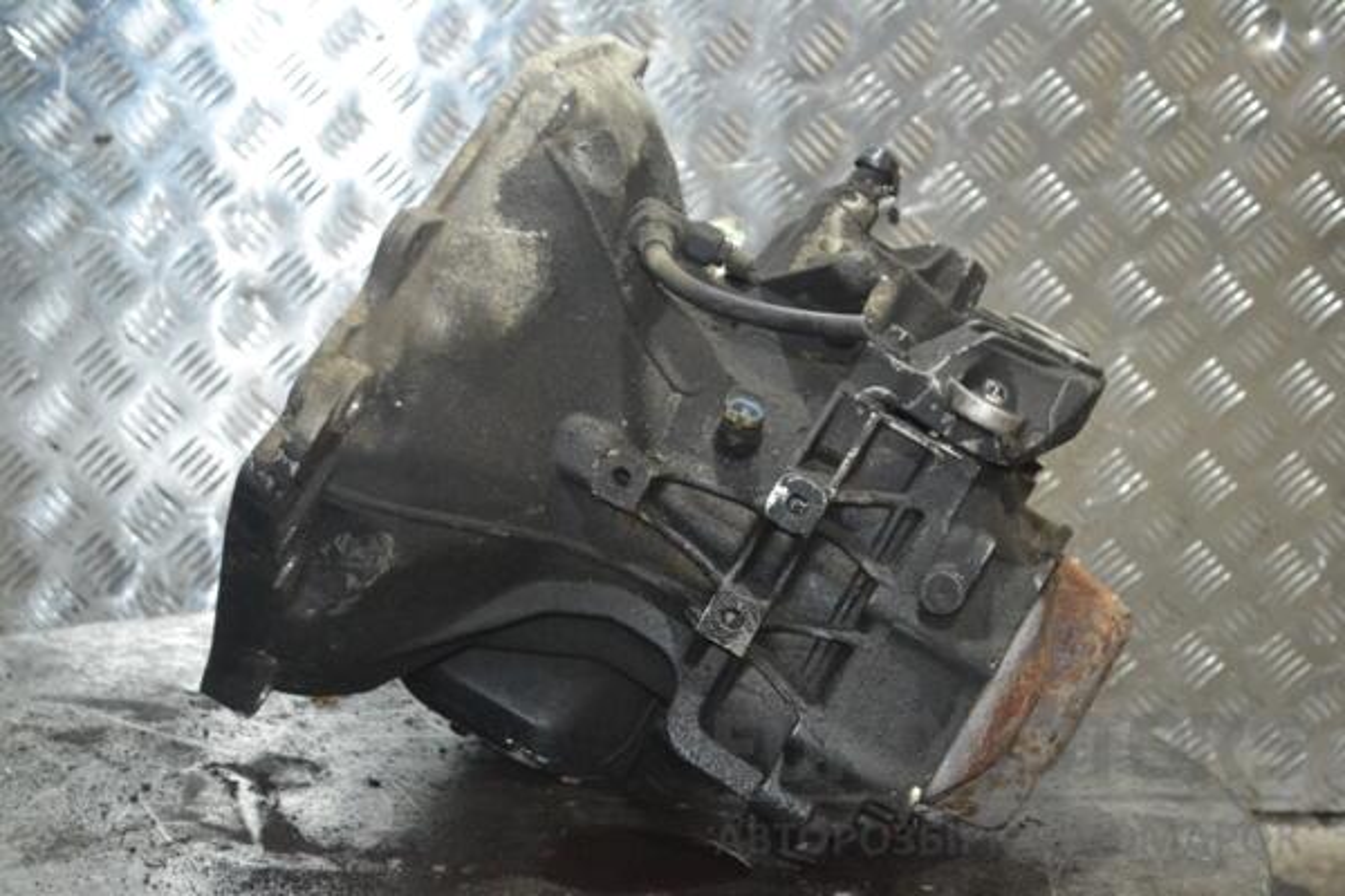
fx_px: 3082
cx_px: 672
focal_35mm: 82
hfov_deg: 24.6
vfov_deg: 16.6
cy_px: 448
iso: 3200
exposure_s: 1/60
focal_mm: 55
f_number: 5.6
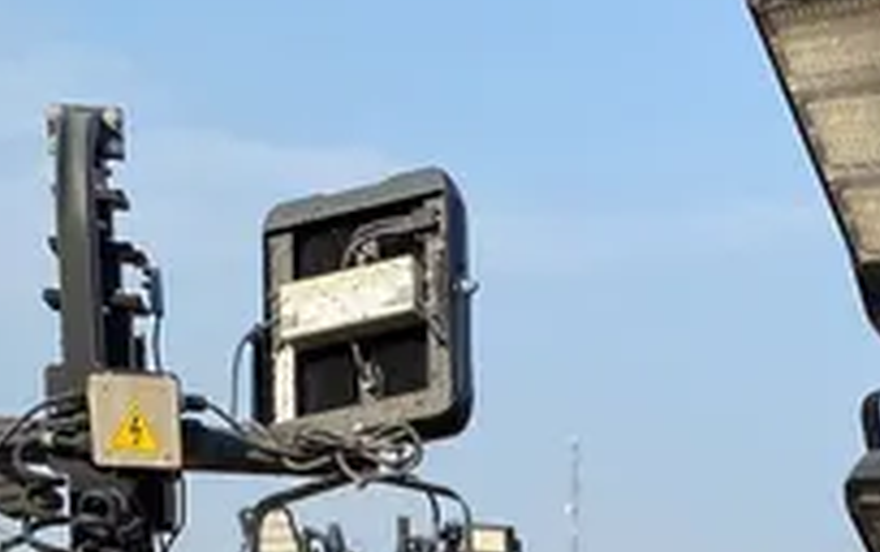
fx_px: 2377
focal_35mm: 99
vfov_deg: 11.1
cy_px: 1339
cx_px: 910
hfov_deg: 20.2
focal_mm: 4.25
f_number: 1.8
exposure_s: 1/1377
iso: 32
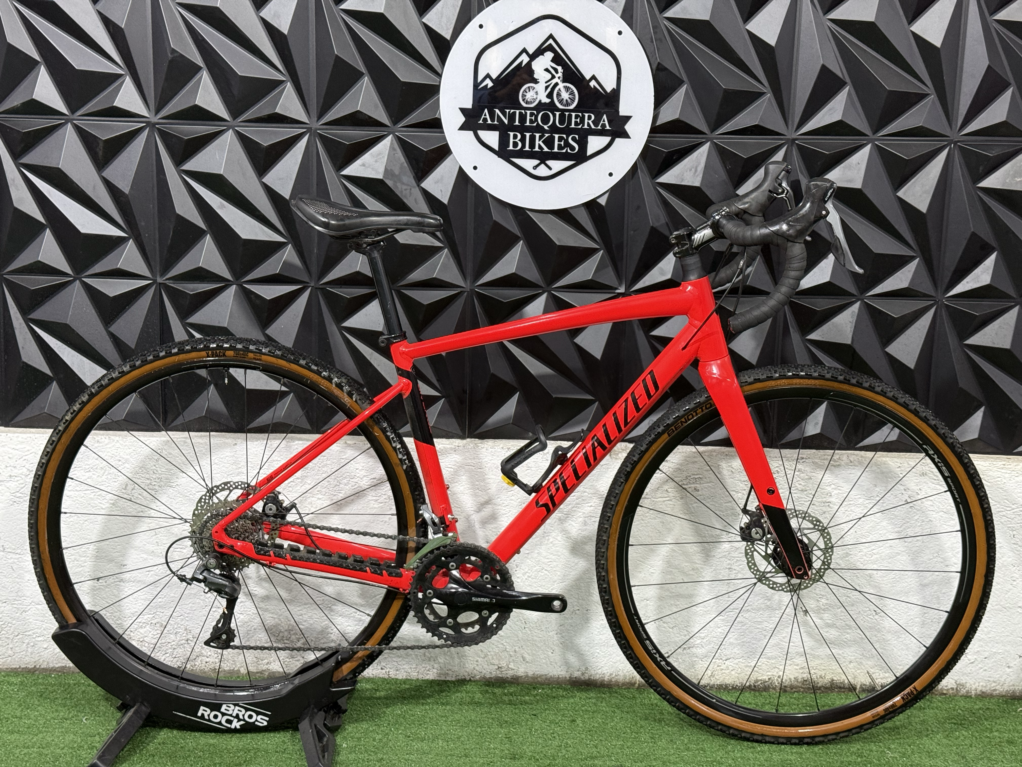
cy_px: 384
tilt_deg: -11.7
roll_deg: -1.6
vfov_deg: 30.3
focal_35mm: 48
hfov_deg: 39.7
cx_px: 511
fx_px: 1417
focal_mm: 6.76
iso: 160
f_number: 1.78
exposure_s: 1/60
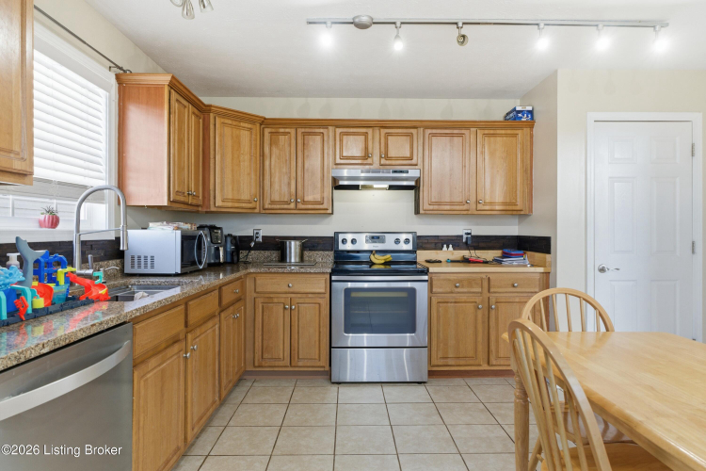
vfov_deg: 59.5
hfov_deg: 81.2
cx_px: 353
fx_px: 412
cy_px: 236
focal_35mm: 21
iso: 800
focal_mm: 21
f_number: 7.1
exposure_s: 1/200
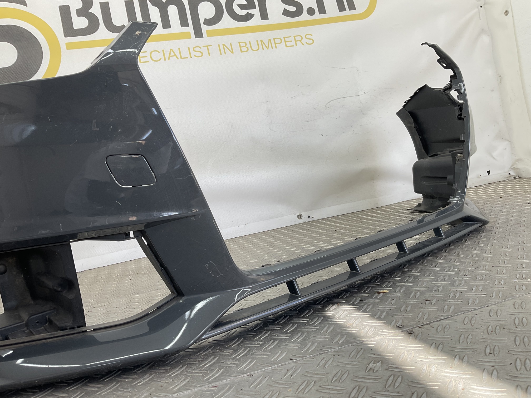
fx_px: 445
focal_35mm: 29
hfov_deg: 61.7
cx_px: 266
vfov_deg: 48.2
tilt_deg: -5.9
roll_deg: +9.2
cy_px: 199
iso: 16
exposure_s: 1/121
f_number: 1.8
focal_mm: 3
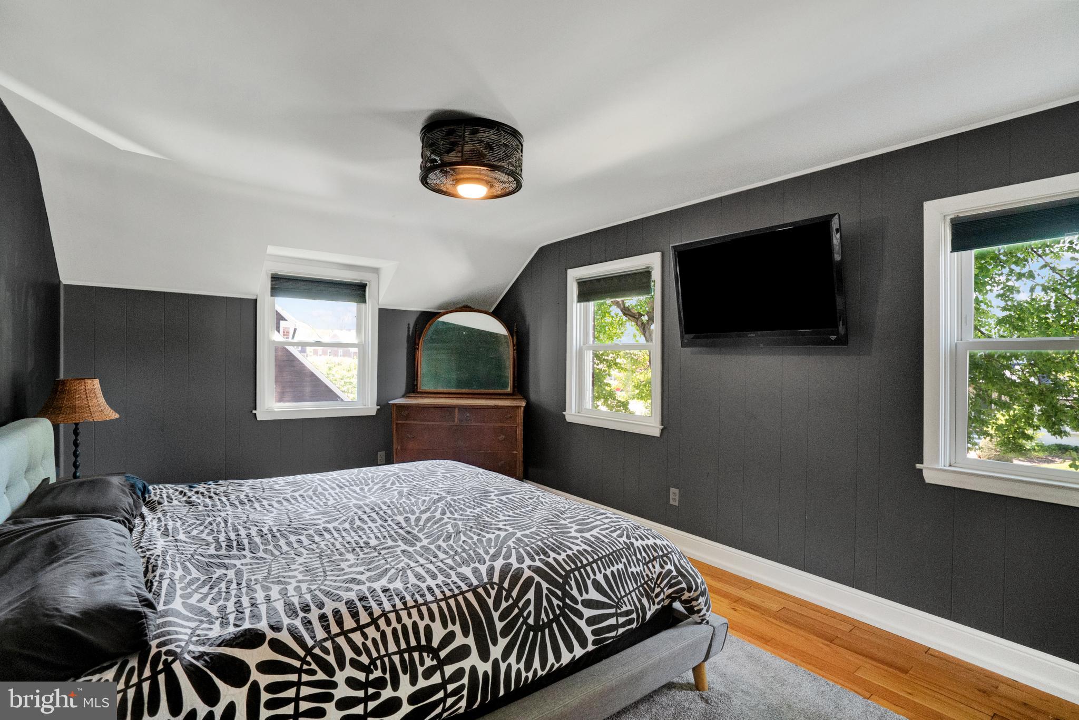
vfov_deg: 73.8
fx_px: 480
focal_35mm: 16
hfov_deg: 96.7
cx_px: 540
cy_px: 360
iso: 2500
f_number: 8
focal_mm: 16
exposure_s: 1/60
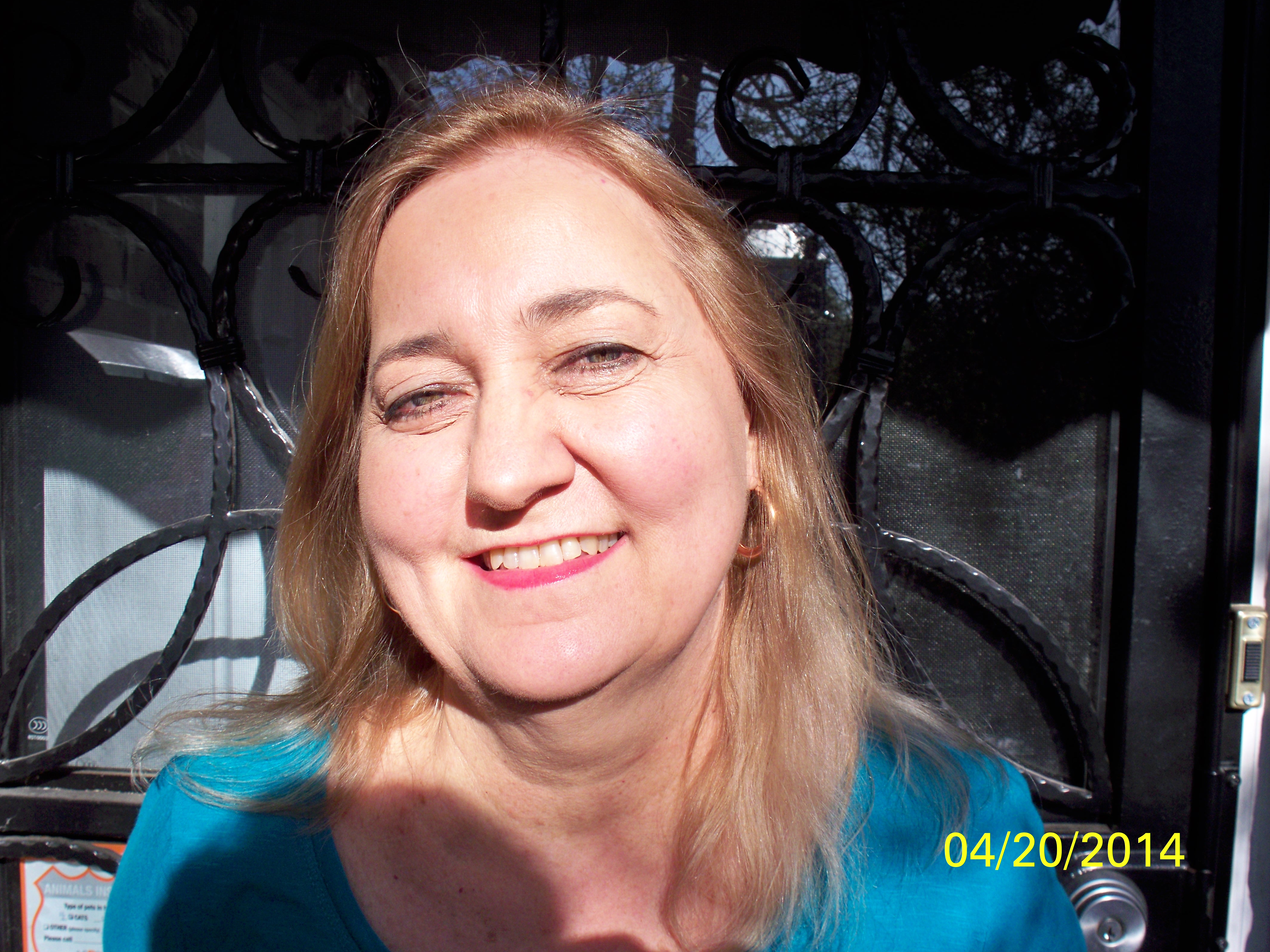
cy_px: 486
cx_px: 628
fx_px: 1321
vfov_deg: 39.7
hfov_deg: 51.4
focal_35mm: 36
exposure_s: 1/400
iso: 80
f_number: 4.8
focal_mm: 7.54
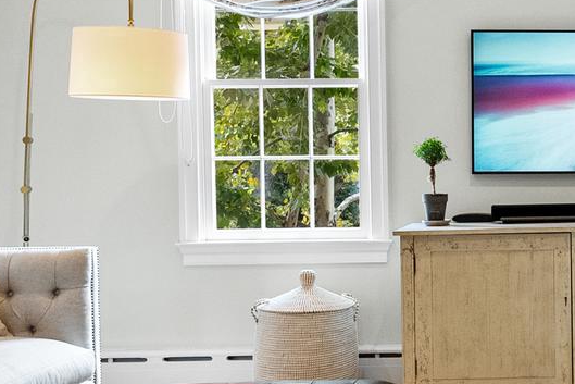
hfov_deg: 29.6
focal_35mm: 62
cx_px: 613
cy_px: 153
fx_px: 990
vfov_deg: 21.9
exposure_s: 1/25
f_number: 5
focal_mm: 16
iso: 800
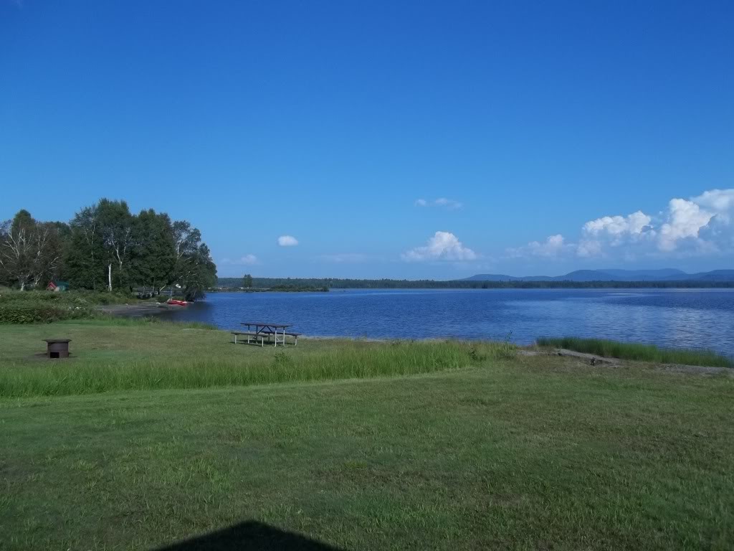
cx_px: 367
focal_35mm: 32
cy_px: 276
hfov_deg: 56.8
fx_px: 679
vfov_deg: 44.2
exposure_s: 1/250
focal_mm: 5.7
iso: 64
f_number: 8.8
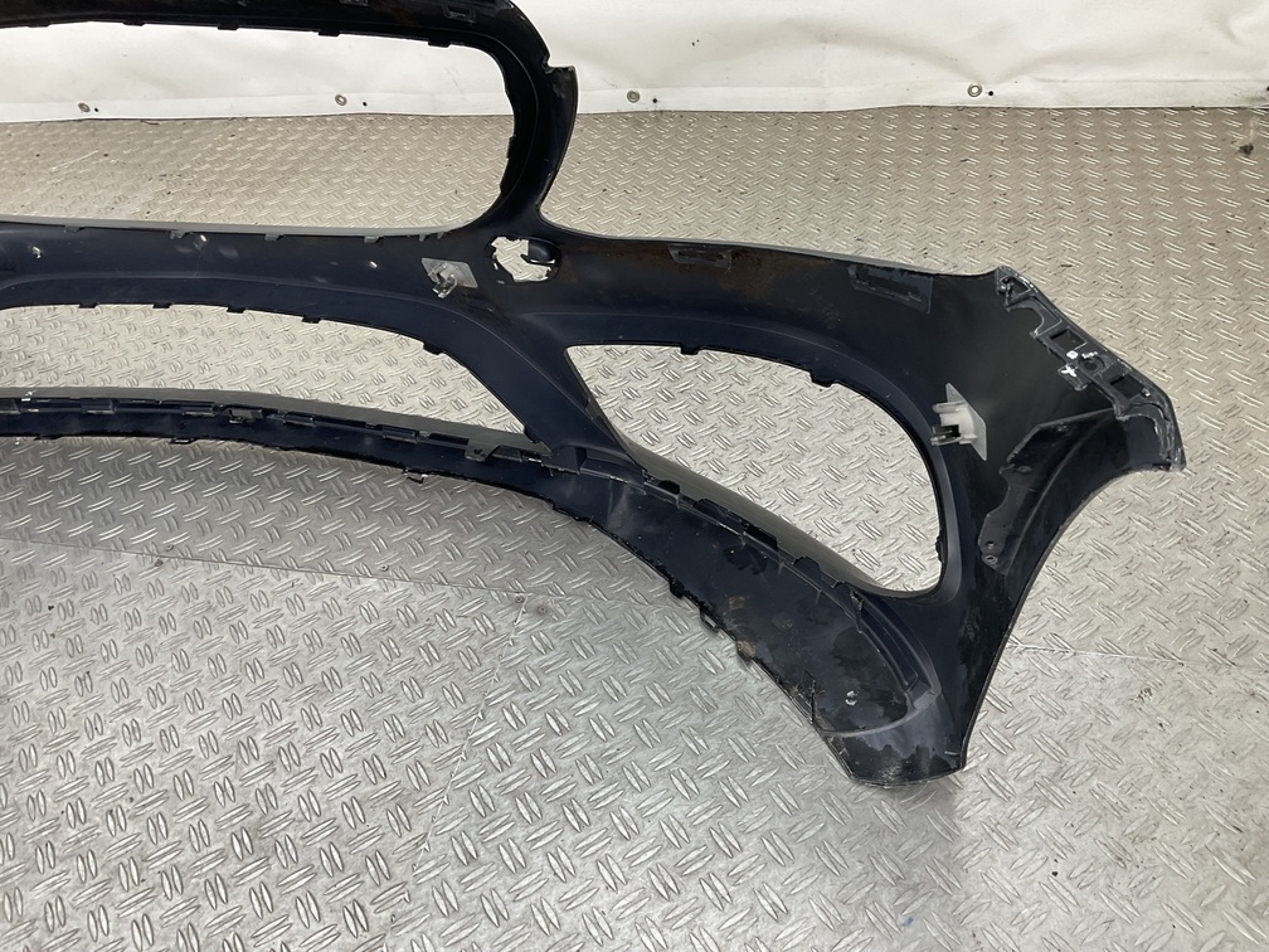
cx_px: 634
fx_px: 1063
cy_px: 476
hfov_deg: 61.7
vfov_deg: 48.2
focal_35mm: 29
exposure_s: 1/120
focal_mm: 3
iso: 40
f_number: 1.8
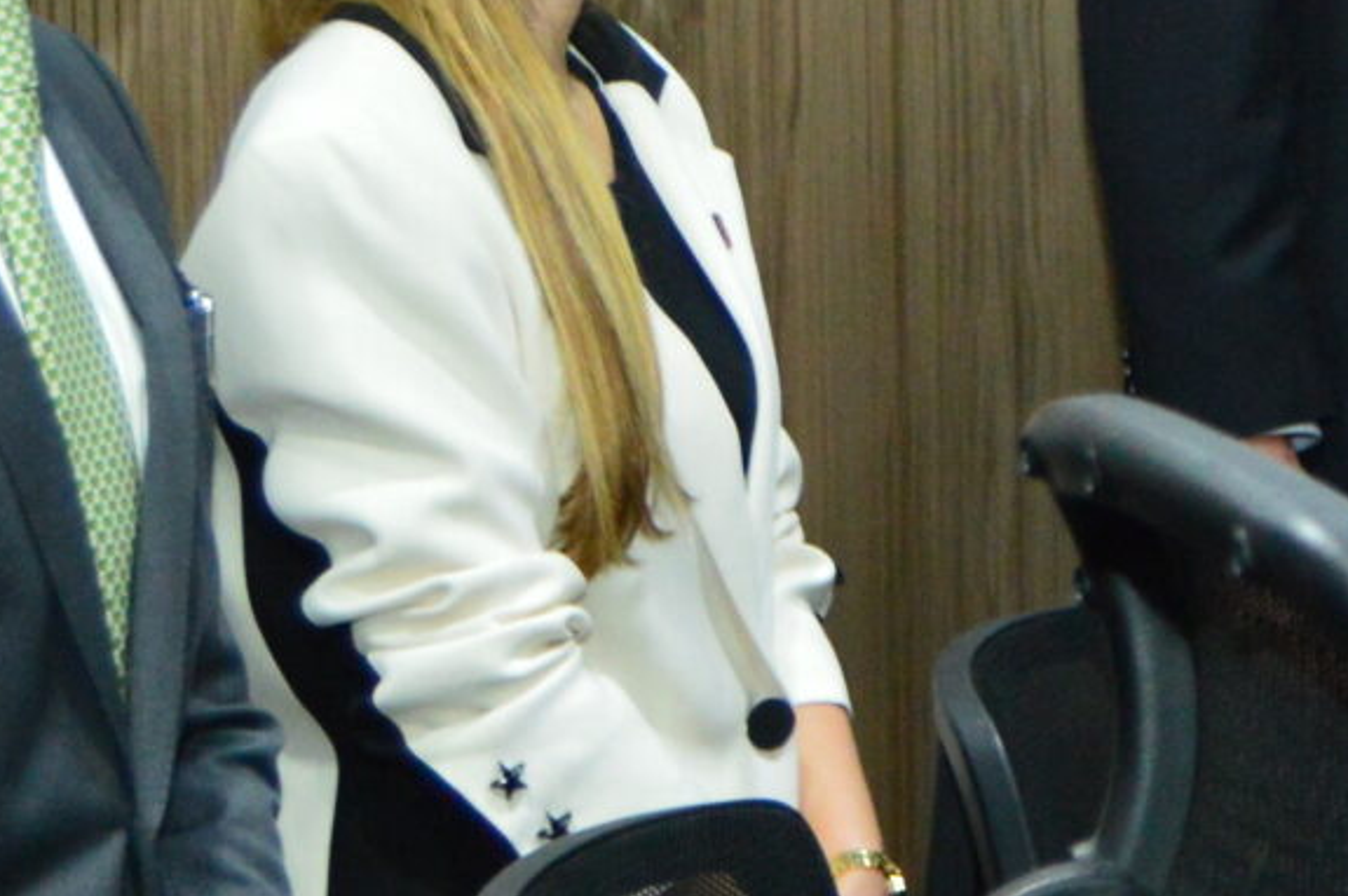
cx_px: 1972
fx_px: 5498
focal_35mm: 147
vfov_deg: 9.3
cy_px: 77
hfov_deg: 13.3
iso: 1600
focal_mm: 22
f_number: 2.8
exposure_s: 1/100
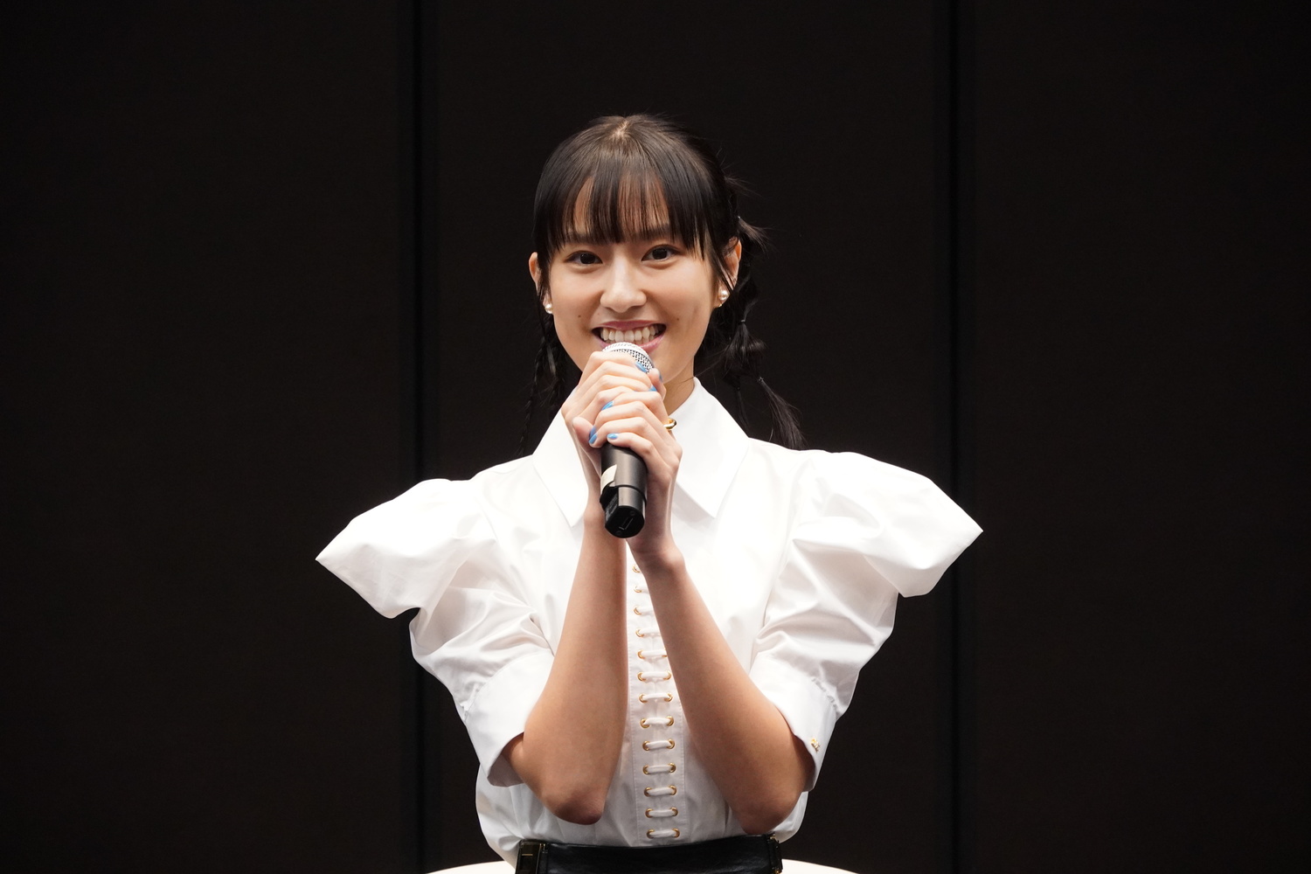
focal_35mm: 186
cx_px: 656
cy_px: 437
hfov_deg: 11.1
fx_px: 6773
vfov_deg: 7.4
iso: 3200
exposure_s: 1/125
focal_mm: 124
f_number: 6.3
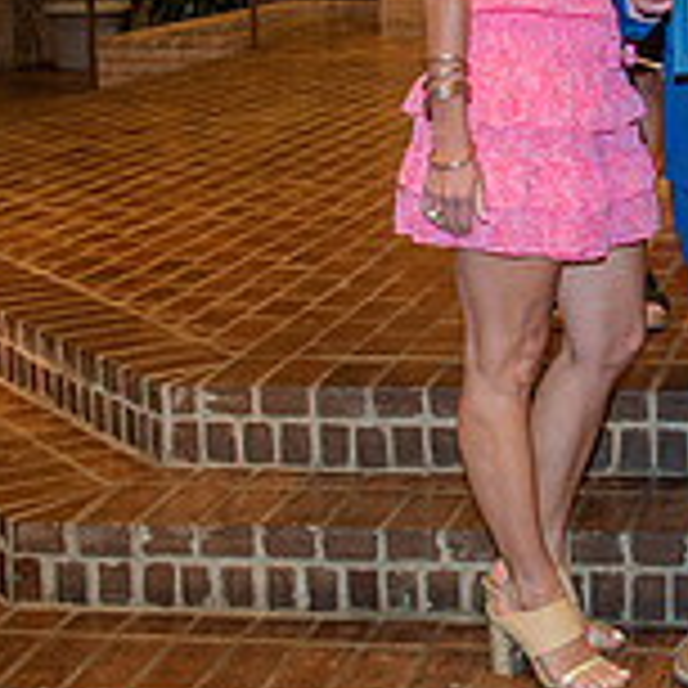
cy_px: 40
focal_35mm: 87
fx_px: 1956
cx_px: 809
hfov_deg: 18.9
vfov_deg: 19.5
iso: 2000
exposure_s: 1/125
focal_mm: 27
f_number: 5.6
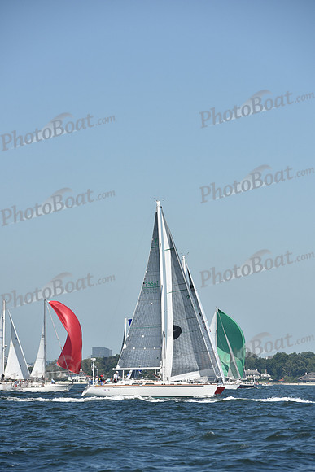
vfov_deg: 11.1
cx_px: 158
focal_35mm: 185
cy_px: 236
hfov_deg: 7.4
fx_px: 2426
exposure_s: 1/1250
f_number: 8
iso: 250
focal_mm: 185
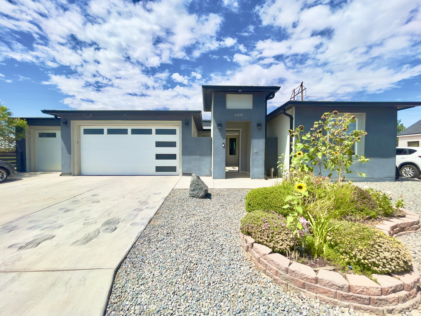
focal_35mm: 13
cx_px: 210
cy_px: 158
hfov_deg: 106.2
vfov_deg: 89.9
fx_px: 158
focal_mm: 1.54
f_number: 2.4
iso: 25
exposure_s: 1/1996
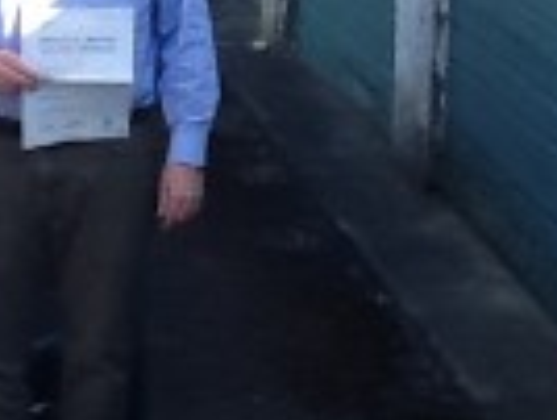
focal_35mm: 164
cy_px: 40
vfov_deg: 9.0
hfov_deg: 12.0
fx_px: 2644
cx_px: 262
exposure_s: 1/265
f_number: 2.4
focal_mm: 2.03
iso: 40
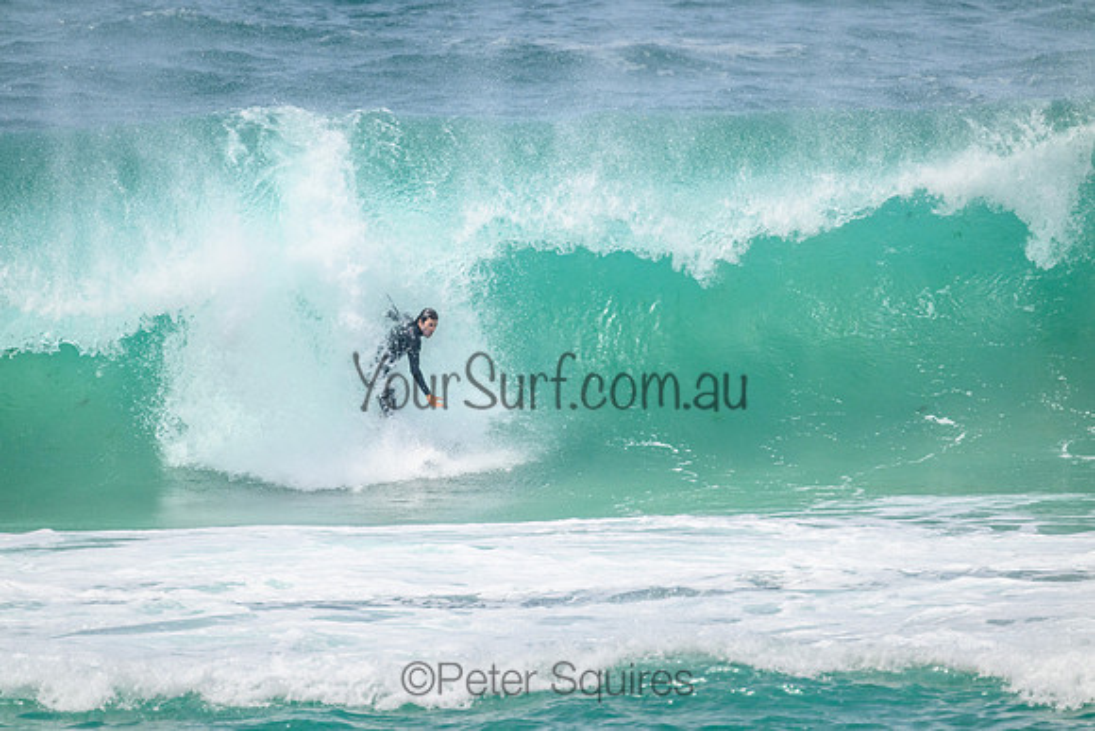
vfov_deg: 1.7
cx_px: 548
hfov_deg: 2.6
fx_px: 24338
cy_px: 366
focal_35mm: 800
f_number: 11
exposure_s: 1/2000
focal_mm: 800
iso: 1100
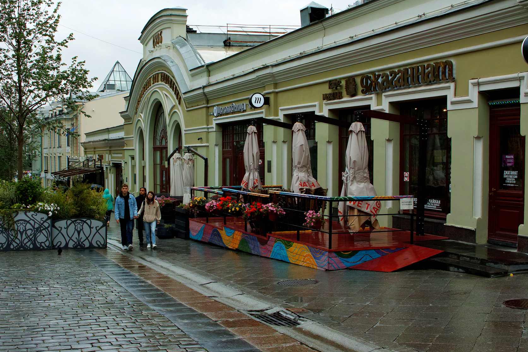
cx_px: 259
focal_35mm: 42
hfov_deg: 46.4
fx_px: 616
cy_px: 188
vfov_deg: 31.9
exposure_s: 1/100
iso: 100
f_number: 8
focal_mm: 26
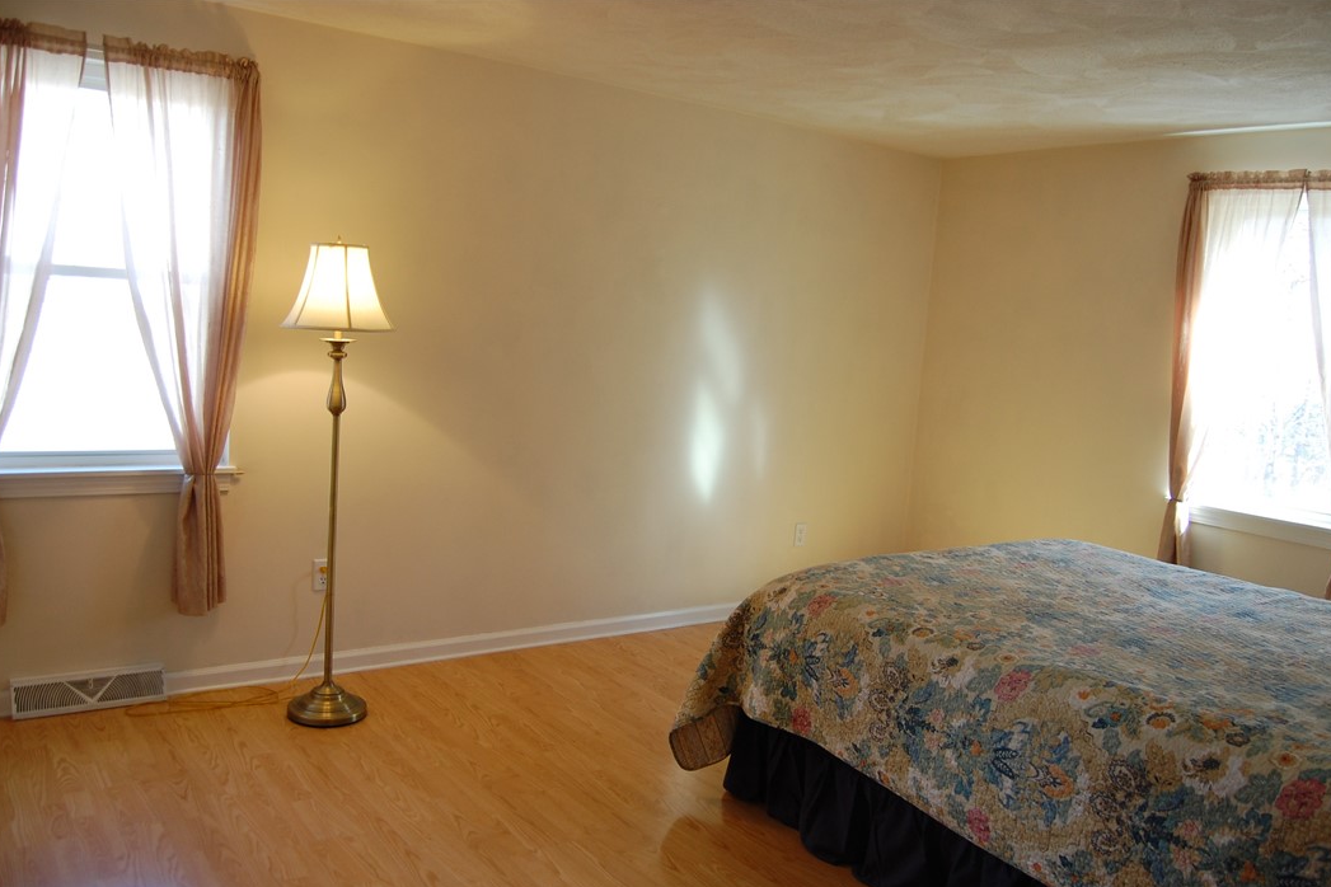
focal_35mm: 28
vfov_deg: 46.4
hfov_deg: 65.5
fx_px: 1035
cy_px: 456
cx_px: 654
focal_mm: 18
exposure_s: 1/60
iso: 400
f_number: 4
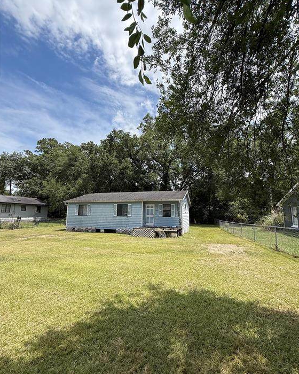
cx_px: 152
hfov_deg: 84.0
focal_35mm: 15
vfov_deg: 96.8
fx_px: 166
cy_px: 192
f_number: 2.2
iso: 50
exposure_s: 1/1534
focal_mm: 2.22
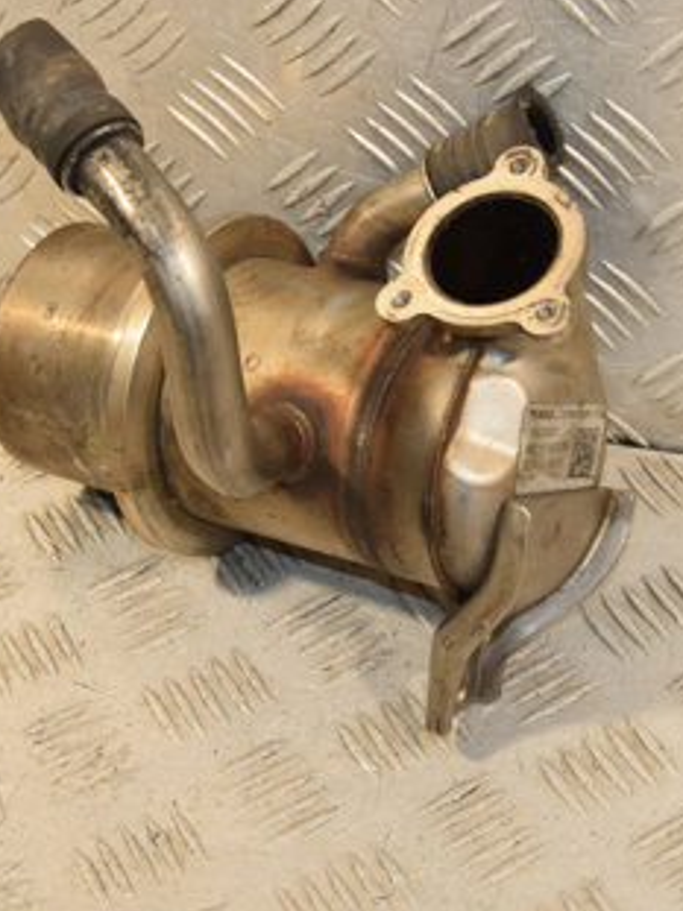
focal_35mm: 95
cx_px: 422
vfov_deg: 20.6
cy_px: 319
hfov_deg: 15.5
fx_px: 2501
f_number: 7.1
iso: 800
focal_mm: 32
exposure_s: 1/200
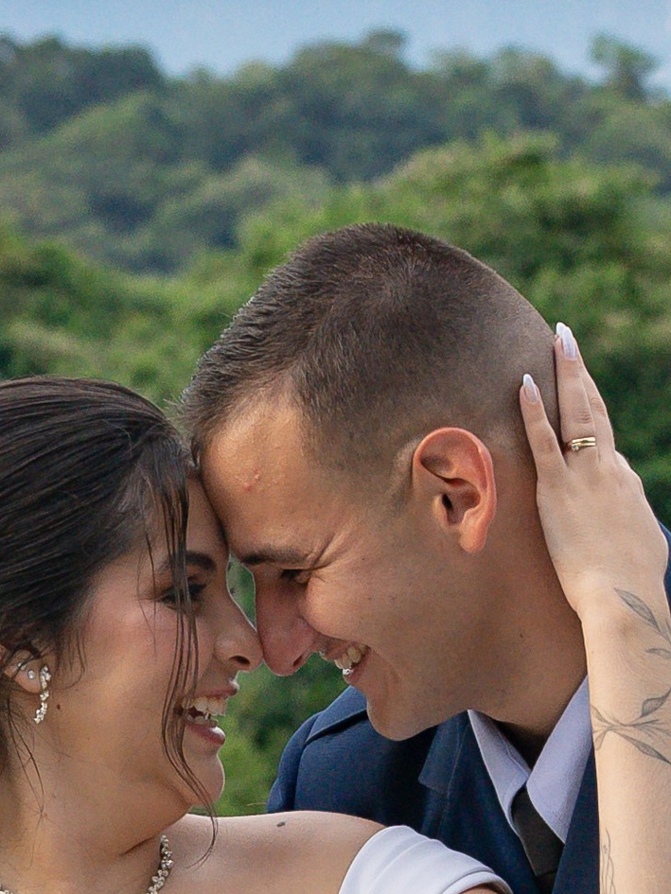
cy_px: 851
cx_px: 376
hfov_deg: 5.1
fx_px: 7571
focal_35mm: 293
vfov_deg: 6.7
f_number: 4
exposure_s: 1/250
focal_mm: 50
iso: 1000
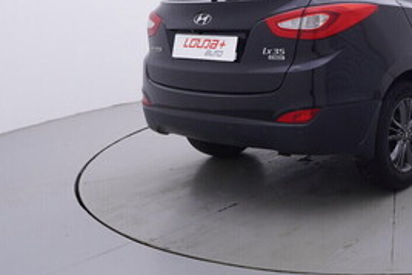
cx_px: 397
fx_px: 527
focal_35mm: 46
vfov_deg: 28.8
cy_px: 64
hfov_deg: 38.6
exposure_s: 1/80
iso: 200
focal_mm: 15
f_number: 5
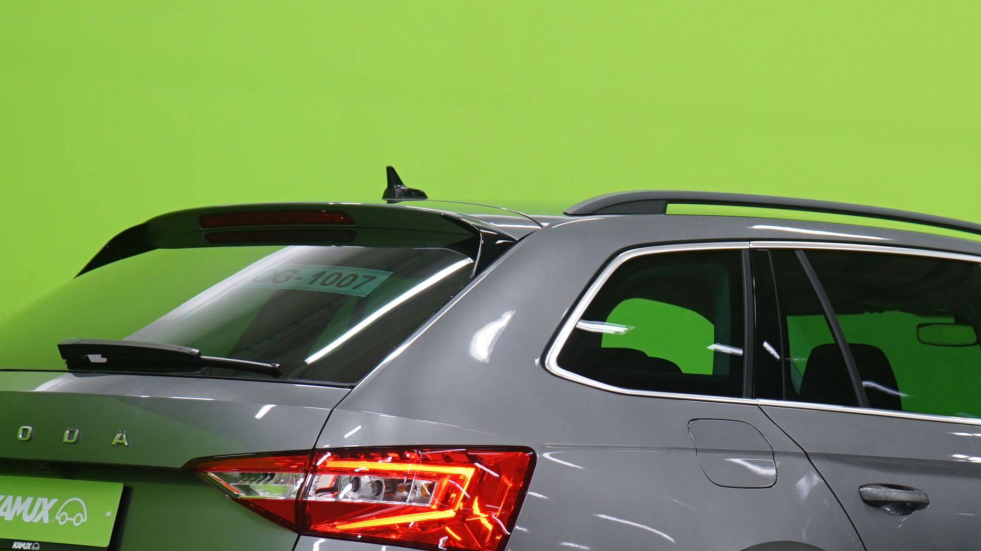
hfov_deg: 19.7
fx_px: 2809
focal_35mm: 108
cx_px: 666
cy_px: 427
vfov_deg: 11.2
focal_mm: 49
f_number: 5
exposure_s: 1/8
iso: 400
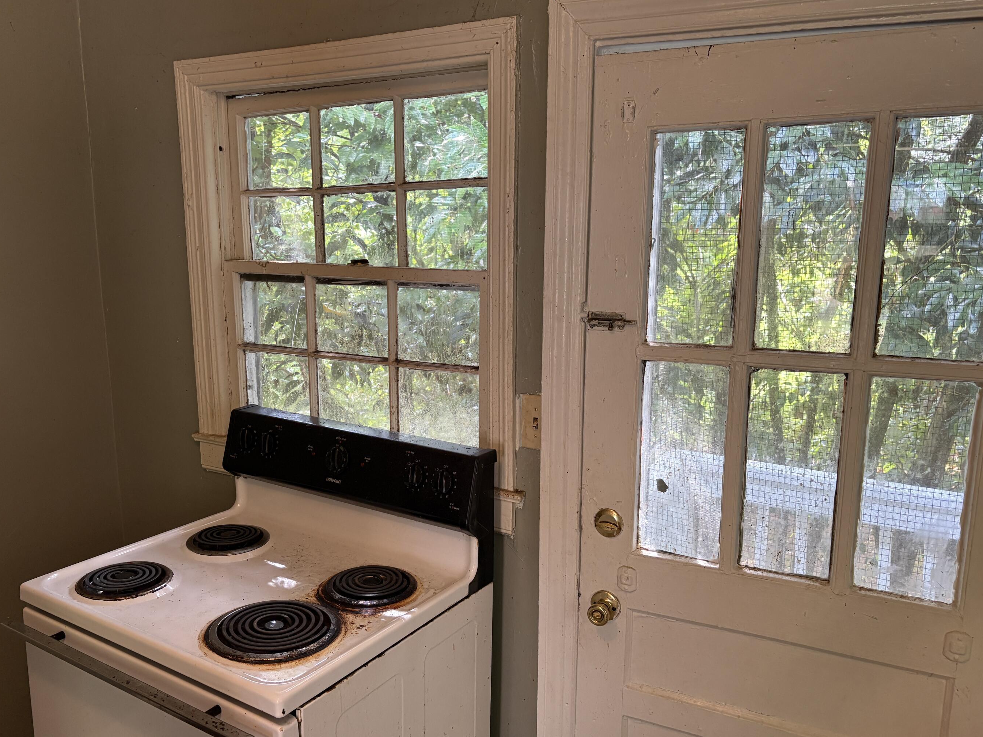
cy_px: 385
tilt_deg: -11.7
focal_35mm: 29
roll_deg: +1.5
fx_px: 823
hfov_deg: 61.6
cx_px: 456
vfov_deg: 48.2
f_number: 1.6
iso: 160
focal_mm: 5.96
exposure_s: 1/60
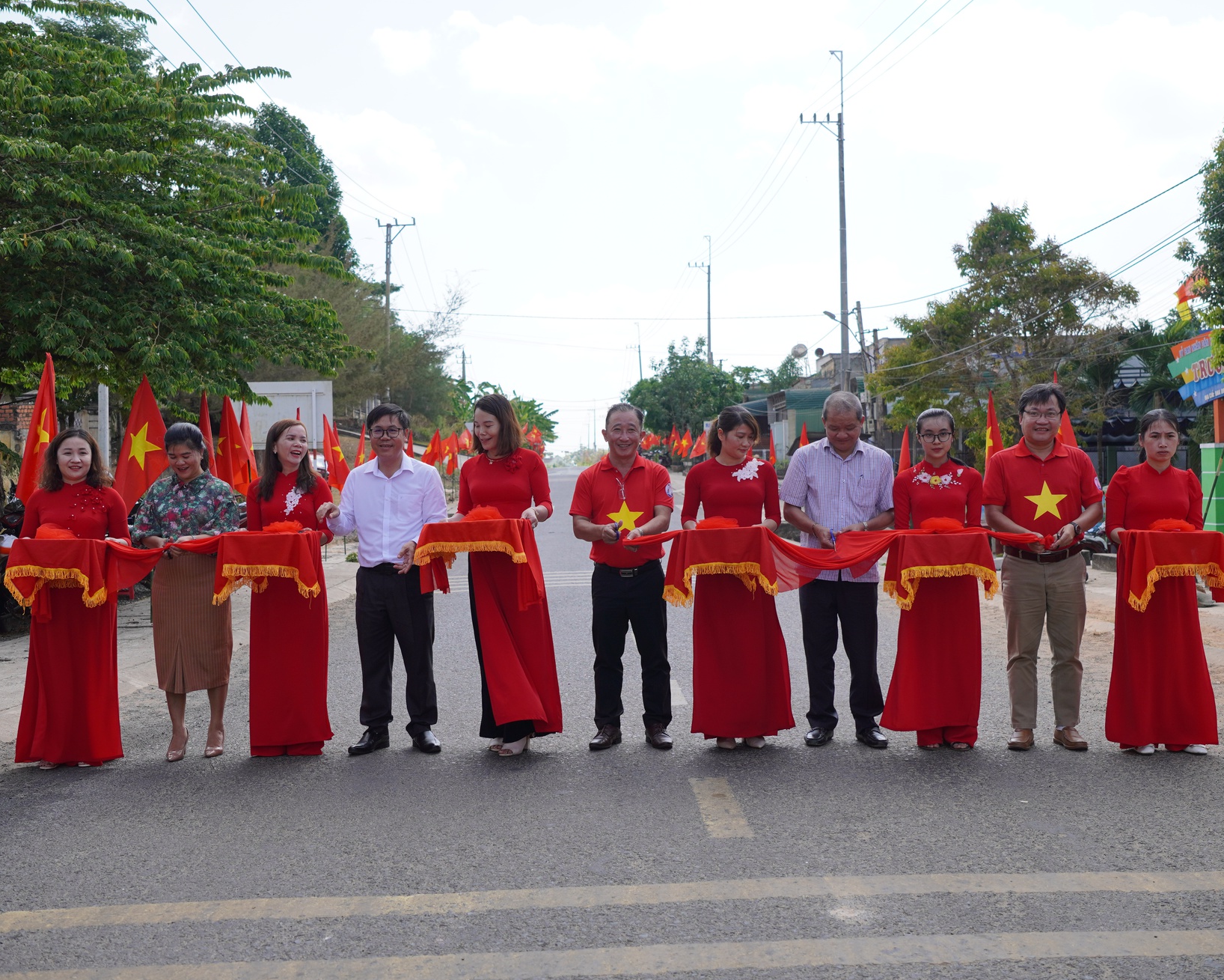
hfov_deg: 46.2
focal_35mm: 40
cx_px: 623
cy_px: 484
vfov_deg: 37.7
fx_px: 1434
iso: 100
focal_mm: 23
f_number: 2.8
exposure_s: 1/1250
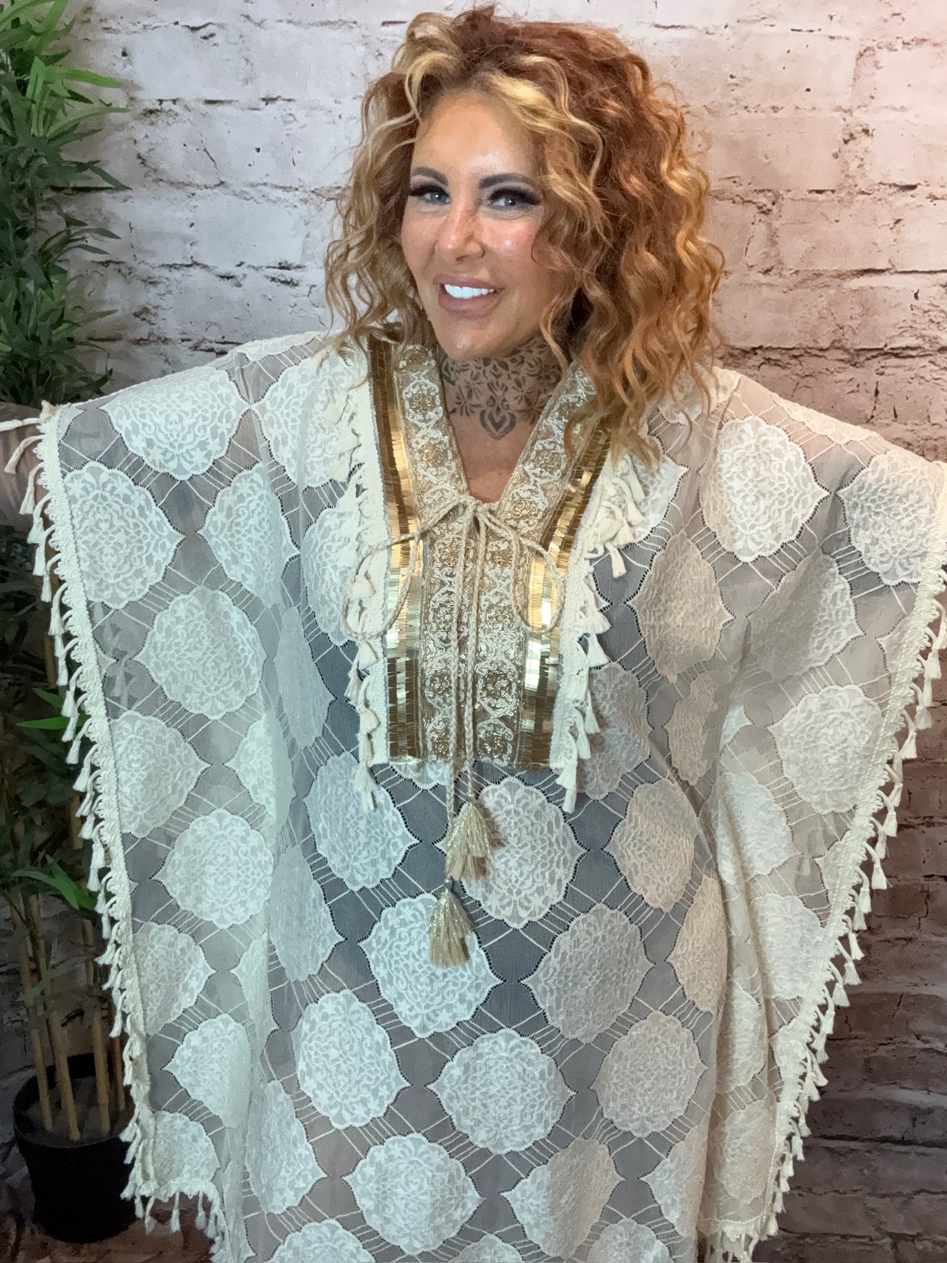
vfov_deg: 60.0
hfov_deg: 46.8
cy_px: 632
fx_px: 1094
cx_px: 474
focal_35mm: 30
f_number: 1.9
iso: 250
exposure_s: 1/50
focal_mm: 2.69
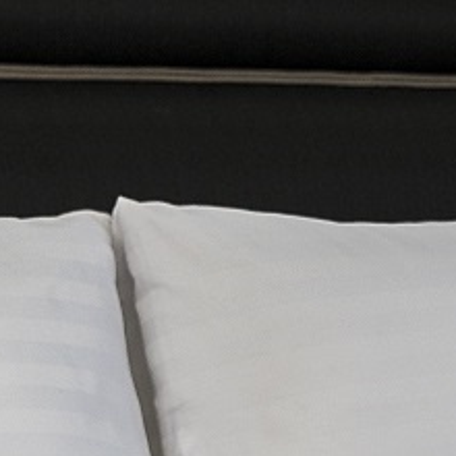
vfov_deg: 8.3
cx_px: 520
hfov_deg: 8.3
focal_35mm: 209
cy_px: 589
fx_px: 3115
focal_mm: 36
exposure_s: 1/100
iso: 400
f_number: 5.6
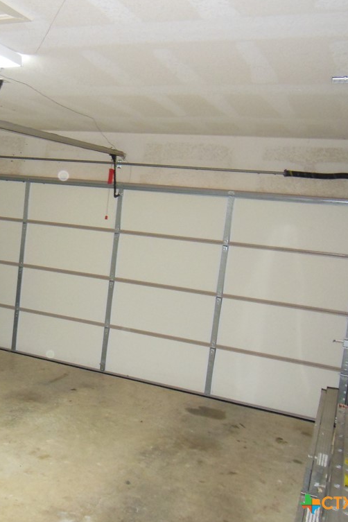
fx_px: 594
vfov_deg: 47.4
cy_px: 262
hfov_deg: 31.4
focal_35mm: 41
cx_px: 46
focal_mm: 5.2
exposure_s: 1/25
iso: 640
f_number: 3.7
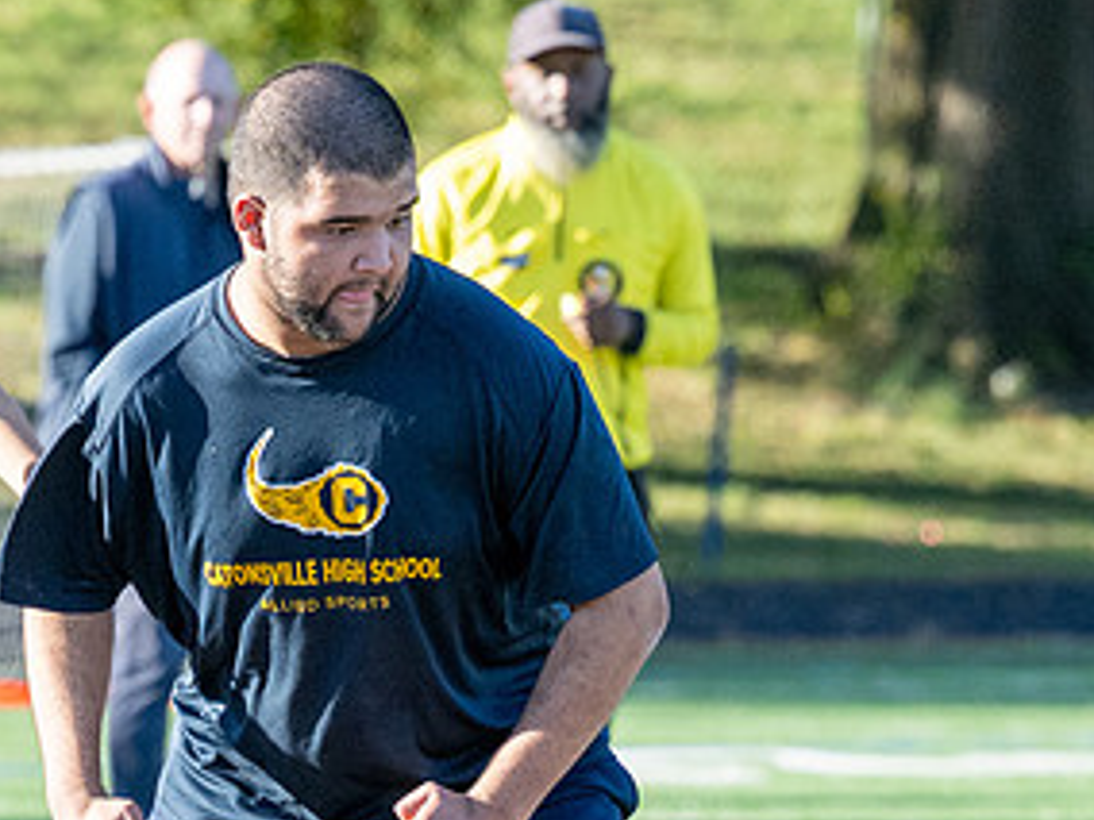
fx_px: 18457
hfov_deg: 3.4
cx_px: 157
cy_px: 913
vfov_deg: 2.5
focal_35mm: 584
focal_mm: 125
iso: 500
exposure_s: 1/1600
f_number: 4
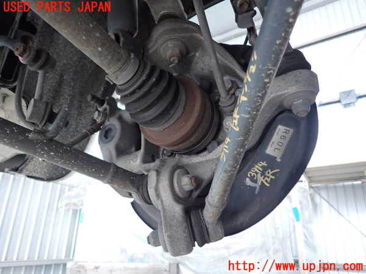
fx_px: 264
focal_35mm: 25
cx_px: 183
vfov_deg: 54.9
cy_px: 137
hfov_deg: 69.4
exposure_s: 1/30
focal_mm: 4.5
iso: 500
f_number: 2
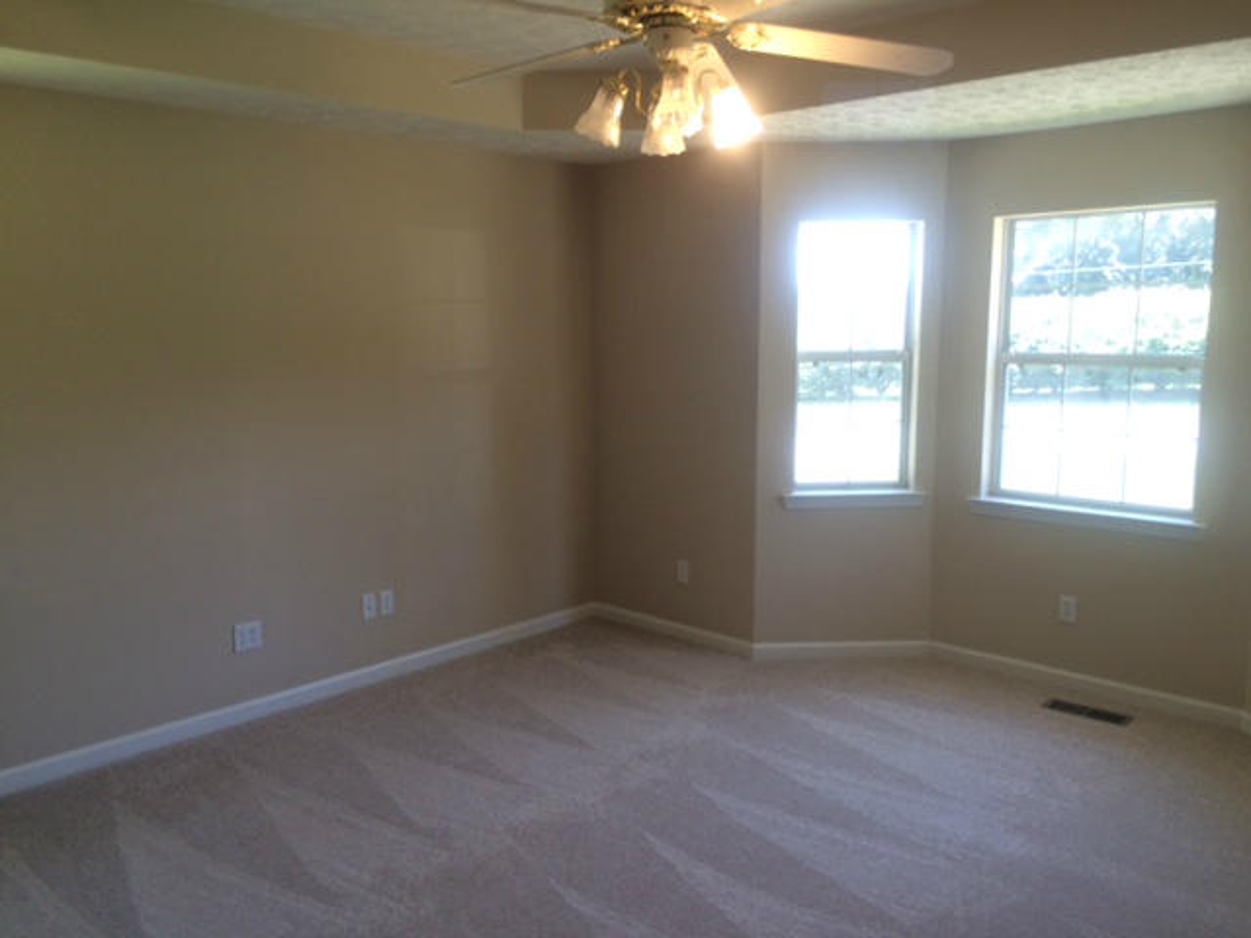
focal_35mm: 29
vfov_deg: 48.2
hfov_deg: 61.7
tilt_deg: -8.4
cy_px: 469
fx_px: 1048
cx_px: 626
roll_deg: +0.2
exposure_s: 1/60
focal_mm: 4.15
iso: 50
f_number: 2.2
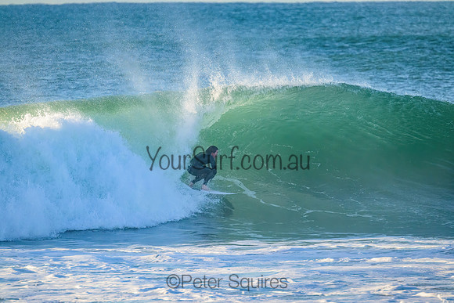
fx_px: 7946
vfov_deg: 2.2
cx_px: 227
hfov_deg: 3.3
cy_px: 152
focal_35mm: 630
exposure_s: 1/1600
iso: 3200
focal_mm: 630
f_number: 11
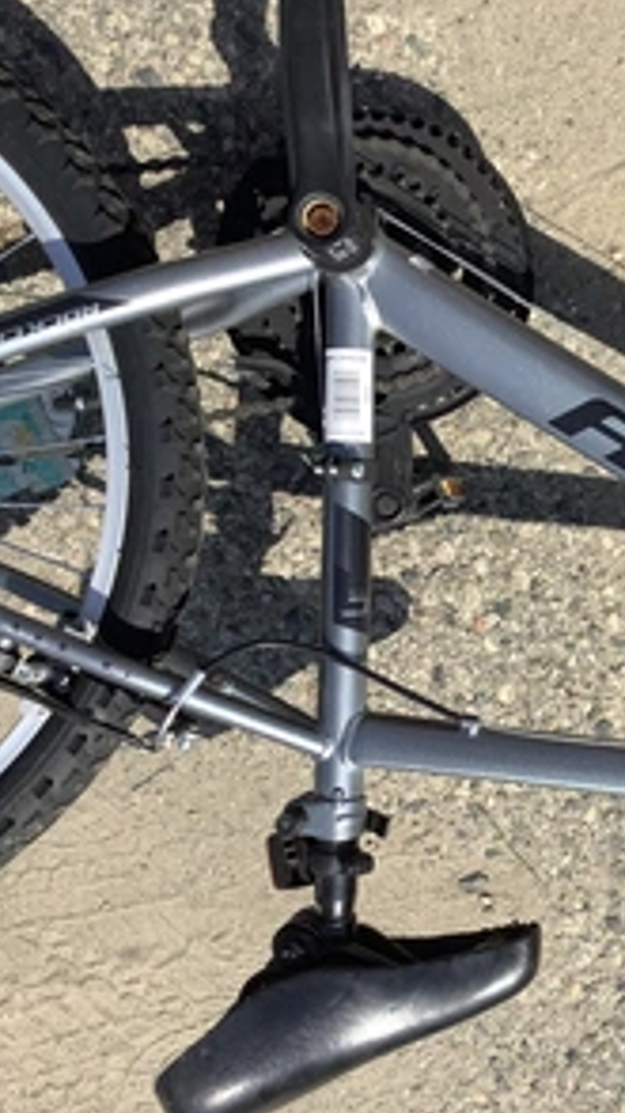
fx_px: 1358
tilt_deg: -73.2
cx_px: 708
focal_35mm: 46
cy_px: 564
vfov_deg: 44.6
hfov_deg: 24.0
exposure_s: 1/1199
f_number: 2.4
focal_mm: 3.3
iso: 25
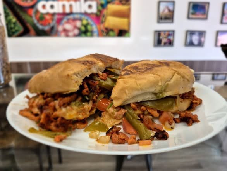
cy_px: 86
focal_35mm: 23
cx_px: 114
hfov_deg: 73.9
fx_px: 151
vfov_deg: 58.9
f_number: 1.8
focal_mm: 5.4
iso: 64
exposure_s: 1/60
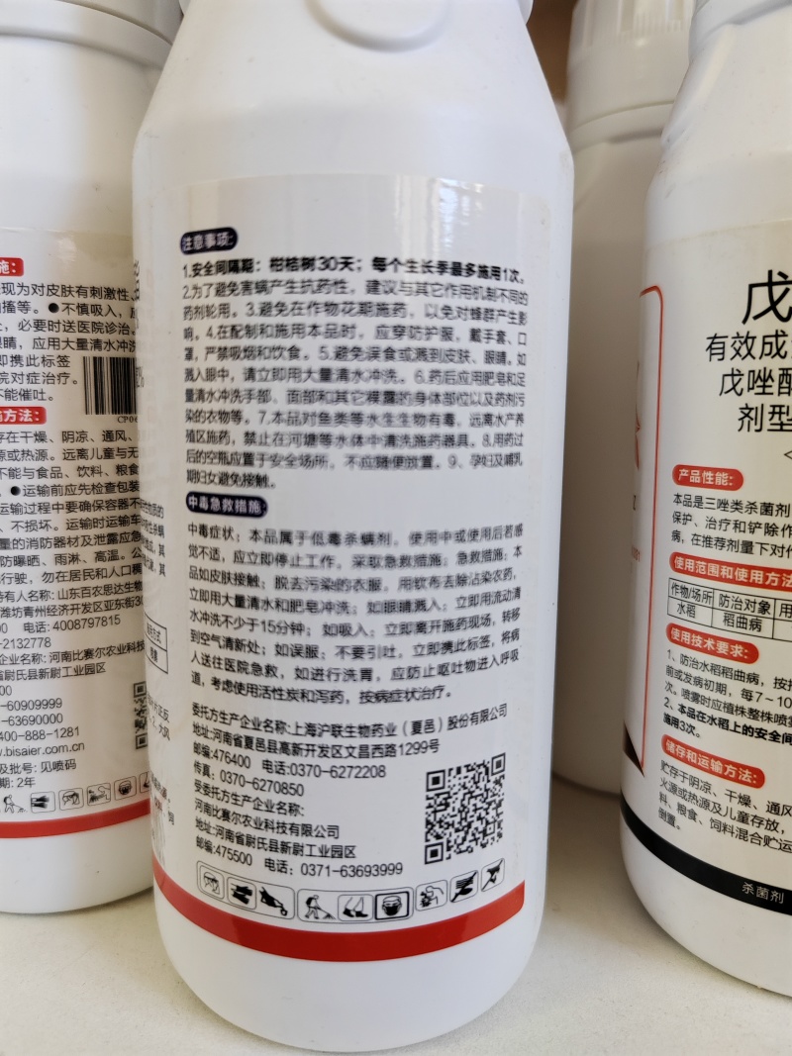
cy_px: 528
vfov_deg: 65.3
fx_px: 824
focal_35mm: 27
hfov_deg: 51.3
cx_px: 396
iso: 1600
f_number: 1.8
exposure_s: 1/100
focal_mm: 6.14
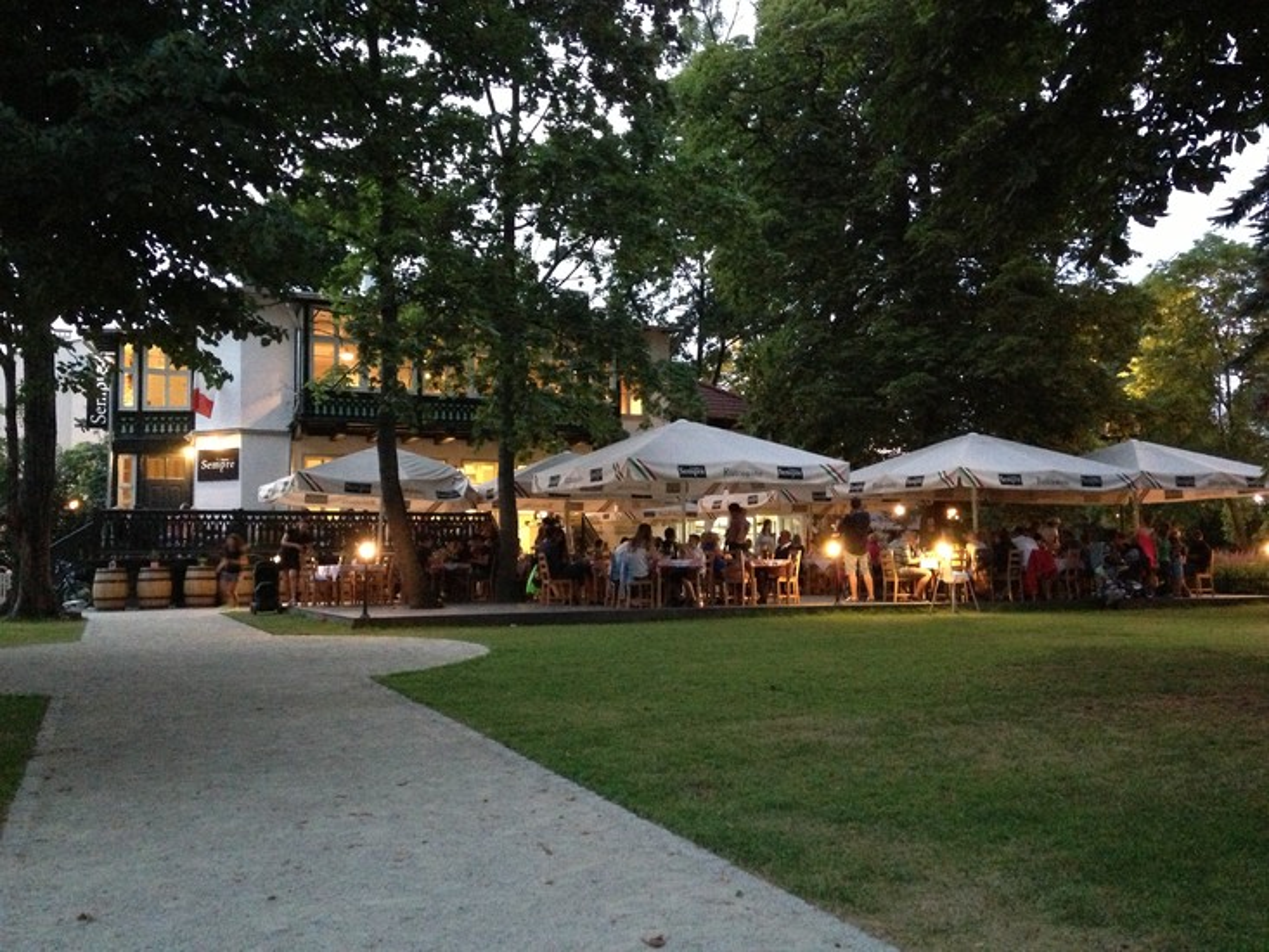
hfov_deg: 55.3
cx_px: 634
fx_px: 1210
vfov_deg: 43.0
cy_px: 476
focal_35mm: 33
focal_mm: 4.13
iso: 800
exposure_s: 1/15
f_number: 2.4
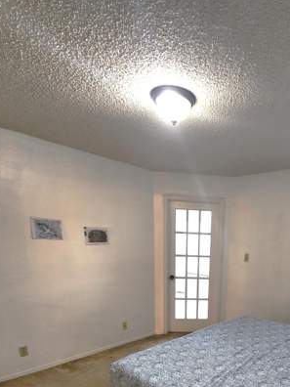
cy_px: 310
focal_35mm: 21
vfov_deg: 71.0
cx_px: 212
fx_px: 235
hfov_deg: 60.5
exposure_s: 1/60
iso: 160
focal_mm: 2.2
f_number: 2.2
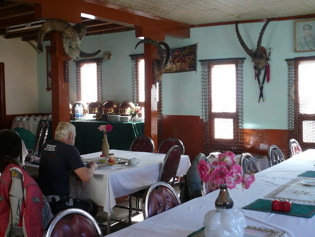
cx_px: 158
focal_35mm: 46
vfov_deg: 31.5
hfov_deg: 41.2
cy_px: 118
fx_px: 419
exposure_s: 1/20
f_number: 3.5
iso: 100
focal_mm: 7.5
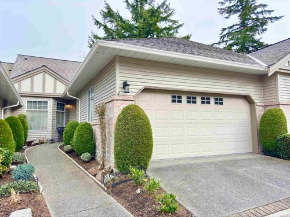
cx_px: 145
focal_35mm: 26
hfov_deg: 67.3
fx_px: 218
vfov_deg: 53.1
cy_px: 108
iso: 50
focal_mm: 5.96
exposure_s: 1/486
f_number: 1.6
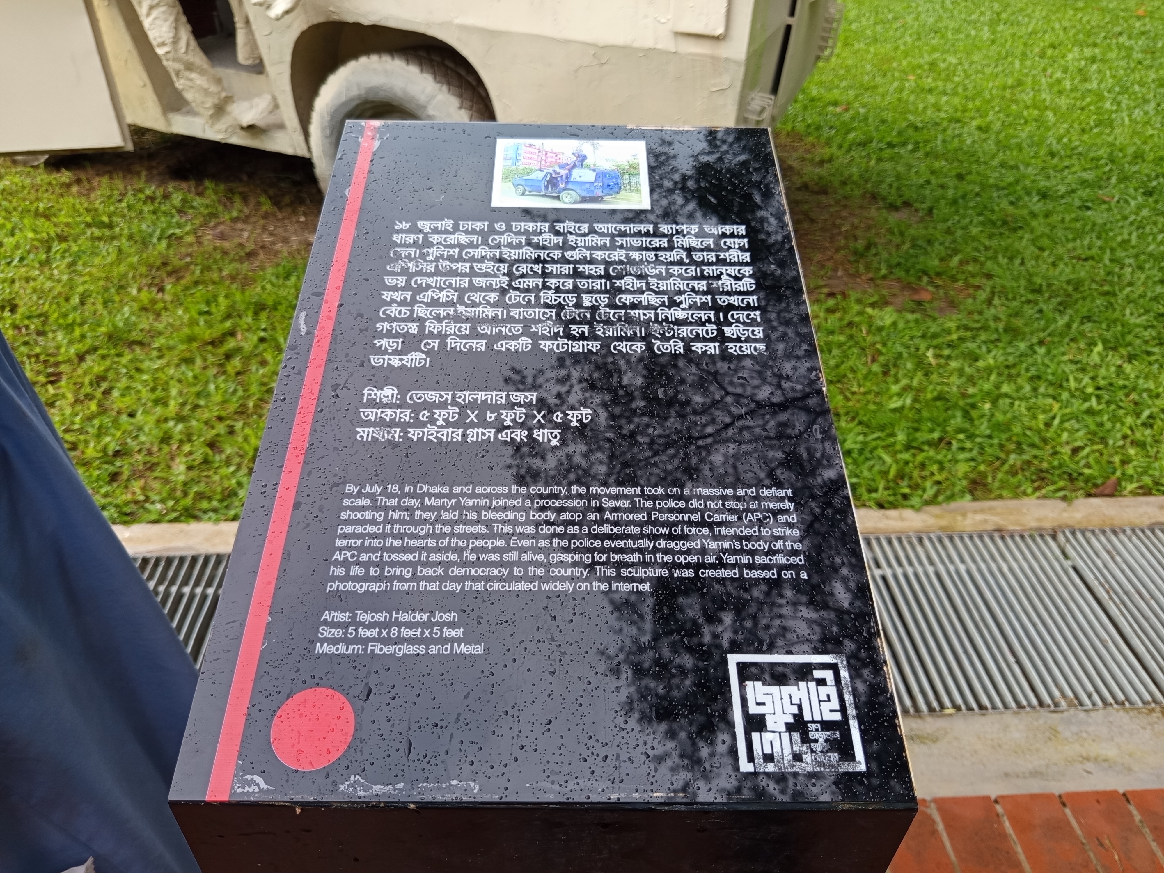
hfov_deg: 71.6
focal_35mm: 24
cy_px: 436
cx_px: 582
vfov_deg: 56.8
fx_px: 807
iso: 53
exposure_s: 1/121
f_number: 1.7
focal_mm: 5.24
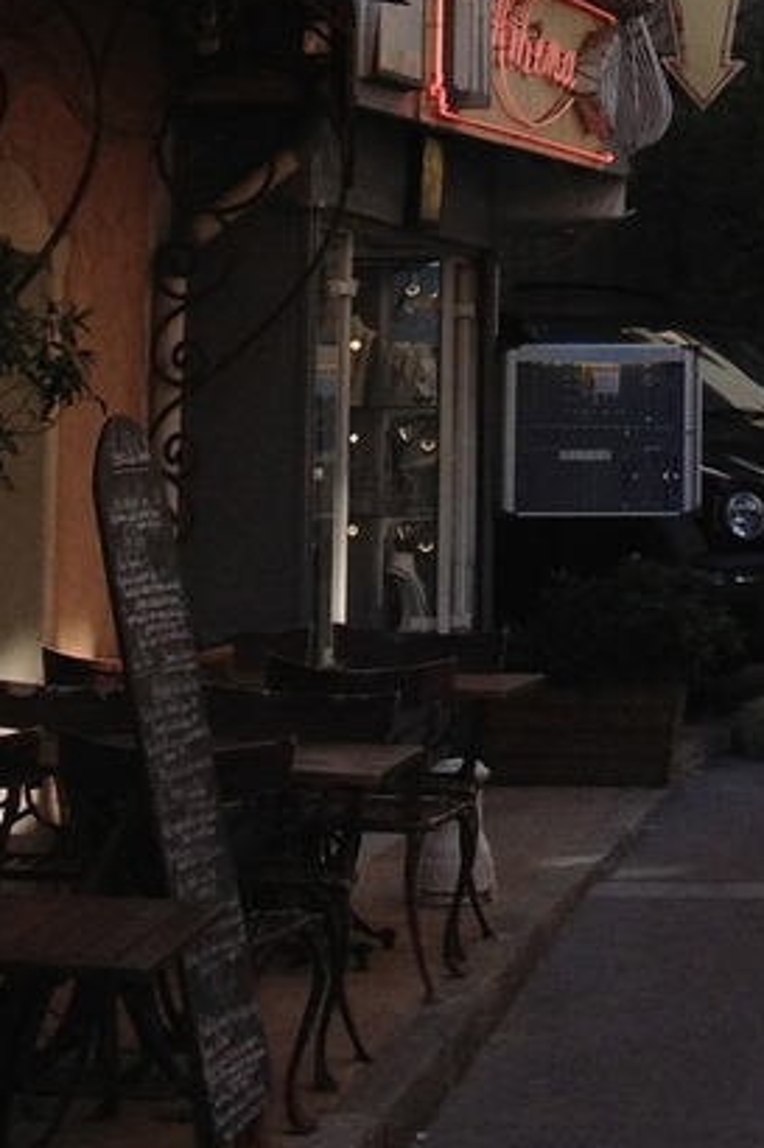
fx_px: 4524
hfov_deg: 9.6
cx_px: 820
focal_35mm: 142
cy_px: -353
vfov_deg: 13.9
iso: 64
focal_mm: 4.28
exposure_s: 1/649
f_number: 2.4
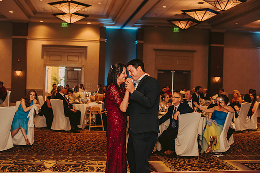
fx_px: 361
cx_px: 130
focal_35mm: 50
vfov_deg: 27.0
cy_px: 86
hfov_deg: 39.6
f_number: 2.5
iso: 800
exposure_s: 1/125
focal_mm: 50
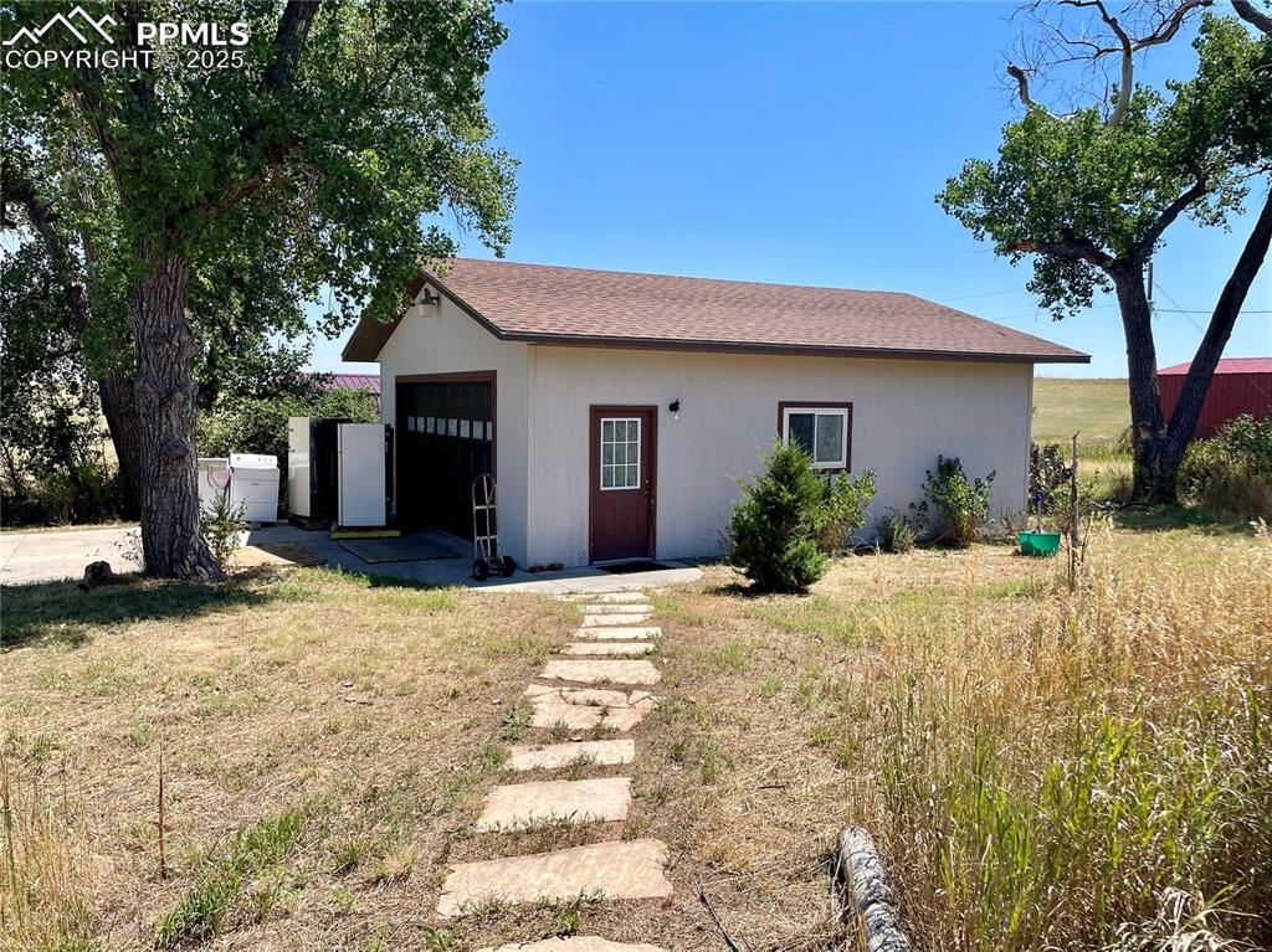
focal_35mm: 26
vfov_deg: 53.0
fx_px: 955
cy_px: 476
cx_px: 636
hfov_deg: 67.3
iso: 32
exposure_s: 1/3300
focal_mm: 4.2
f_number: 1.6
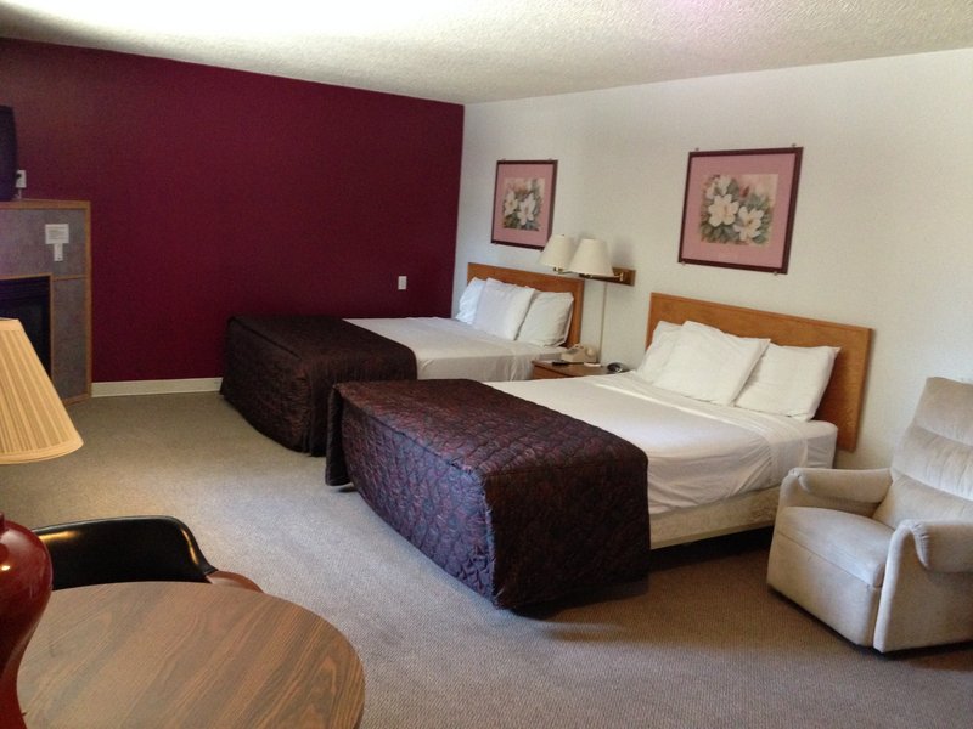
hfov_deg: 55.4
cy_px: 364
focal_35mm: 33
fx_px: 928
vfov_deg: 42.9
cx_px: 486
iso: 400
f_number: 2.4
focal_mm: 4.12
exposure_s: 1/20
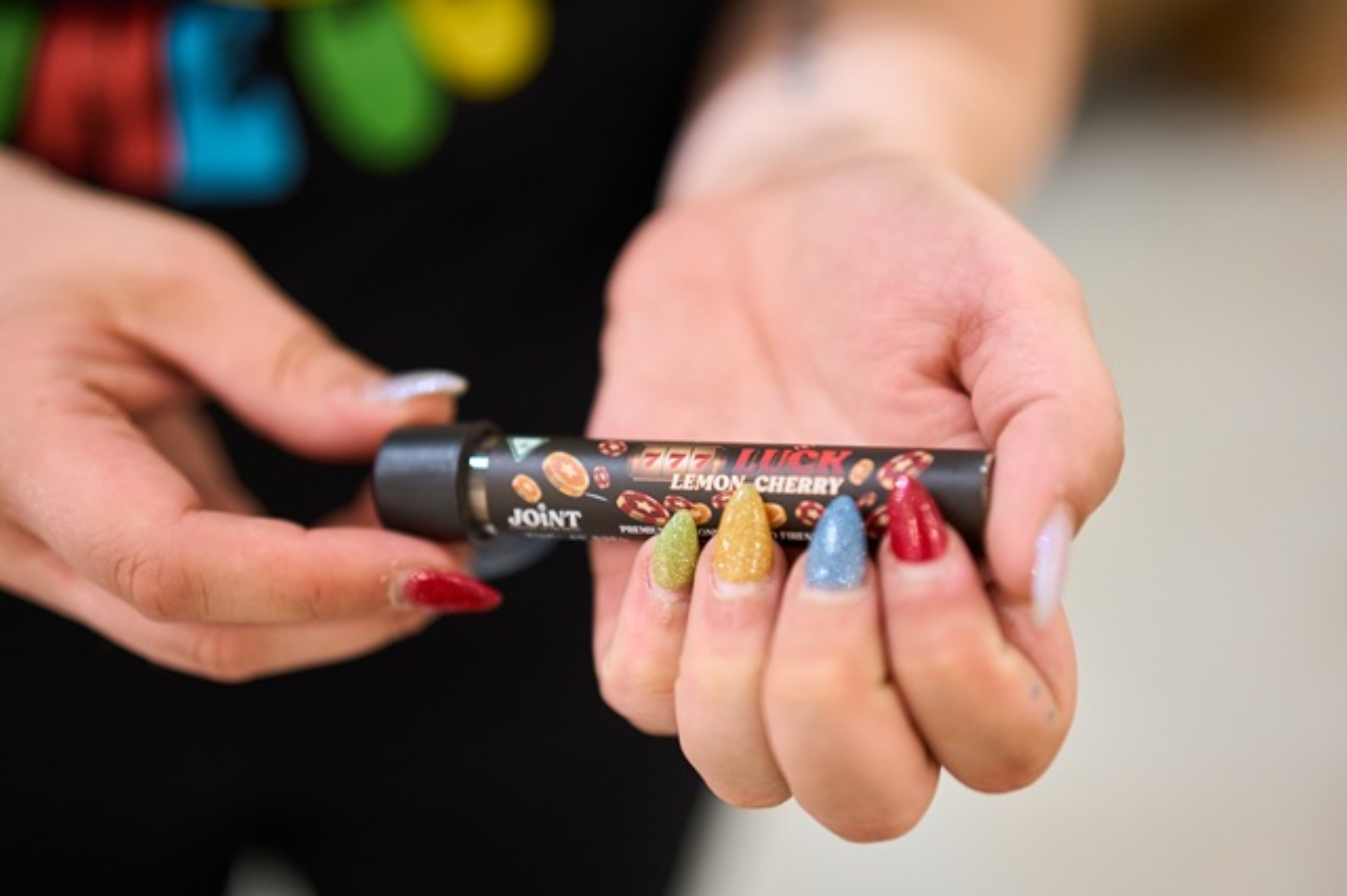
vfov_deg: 27.0
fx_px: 1870
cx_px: 674
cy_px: 448
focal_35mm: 50
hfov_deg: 39.6
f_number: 1.4
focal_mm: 50
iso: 400
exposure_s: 1/100
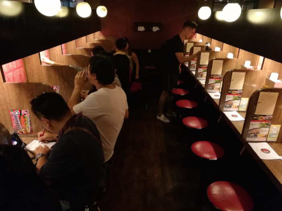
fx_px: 220
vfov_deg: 51.4
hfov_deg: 65.3
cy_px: 106
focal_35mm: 27
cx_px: 141
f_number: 16
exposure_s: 1/25
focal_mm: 4.5
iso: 500
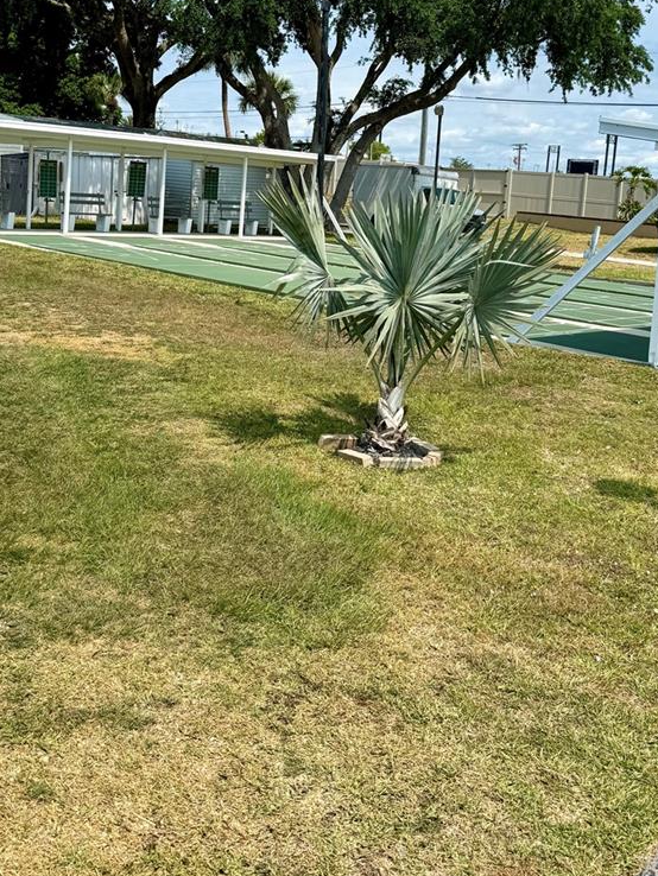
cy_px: 296
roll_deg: -3.5
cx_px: 343
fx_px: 988
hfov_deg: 36.8
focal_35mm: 39
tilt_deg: -7.2
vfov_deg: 47.1
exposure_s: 1/5348
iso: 80
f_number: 1.78
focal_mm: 6.76
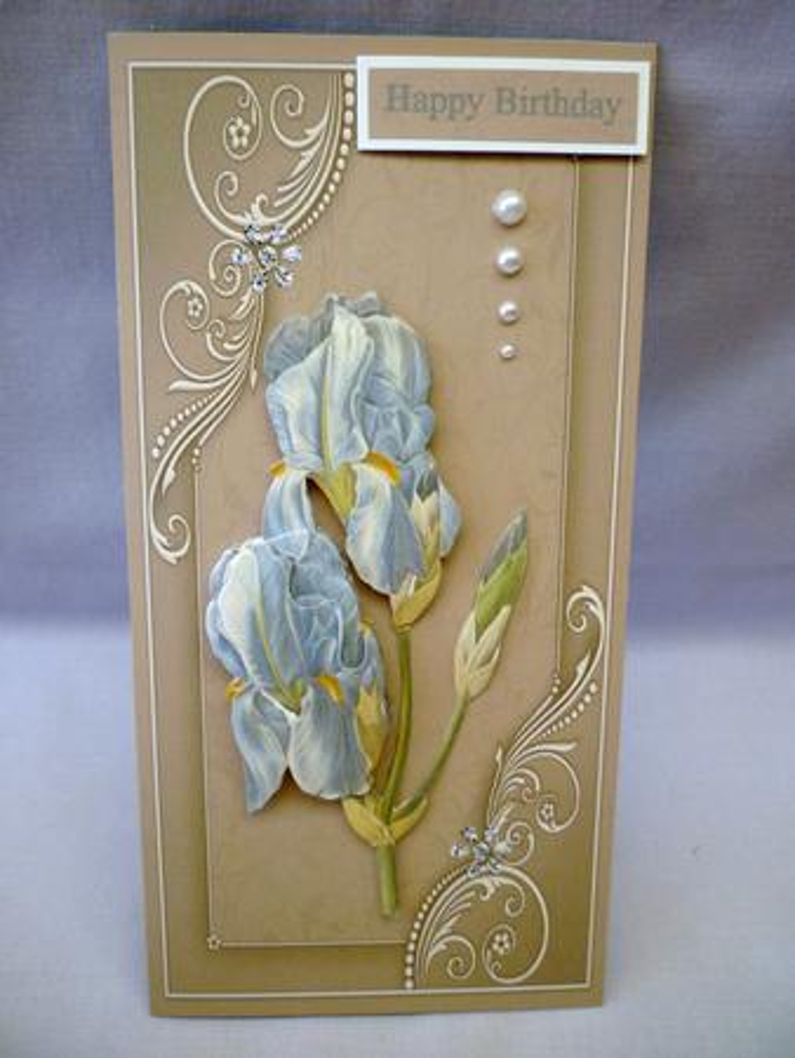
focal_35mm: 29
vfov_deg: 61.6
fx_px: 887
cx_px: 398
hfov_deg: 48.3
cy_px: 529
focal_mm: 5.2
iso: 160
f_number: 3.3
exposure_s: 1/30
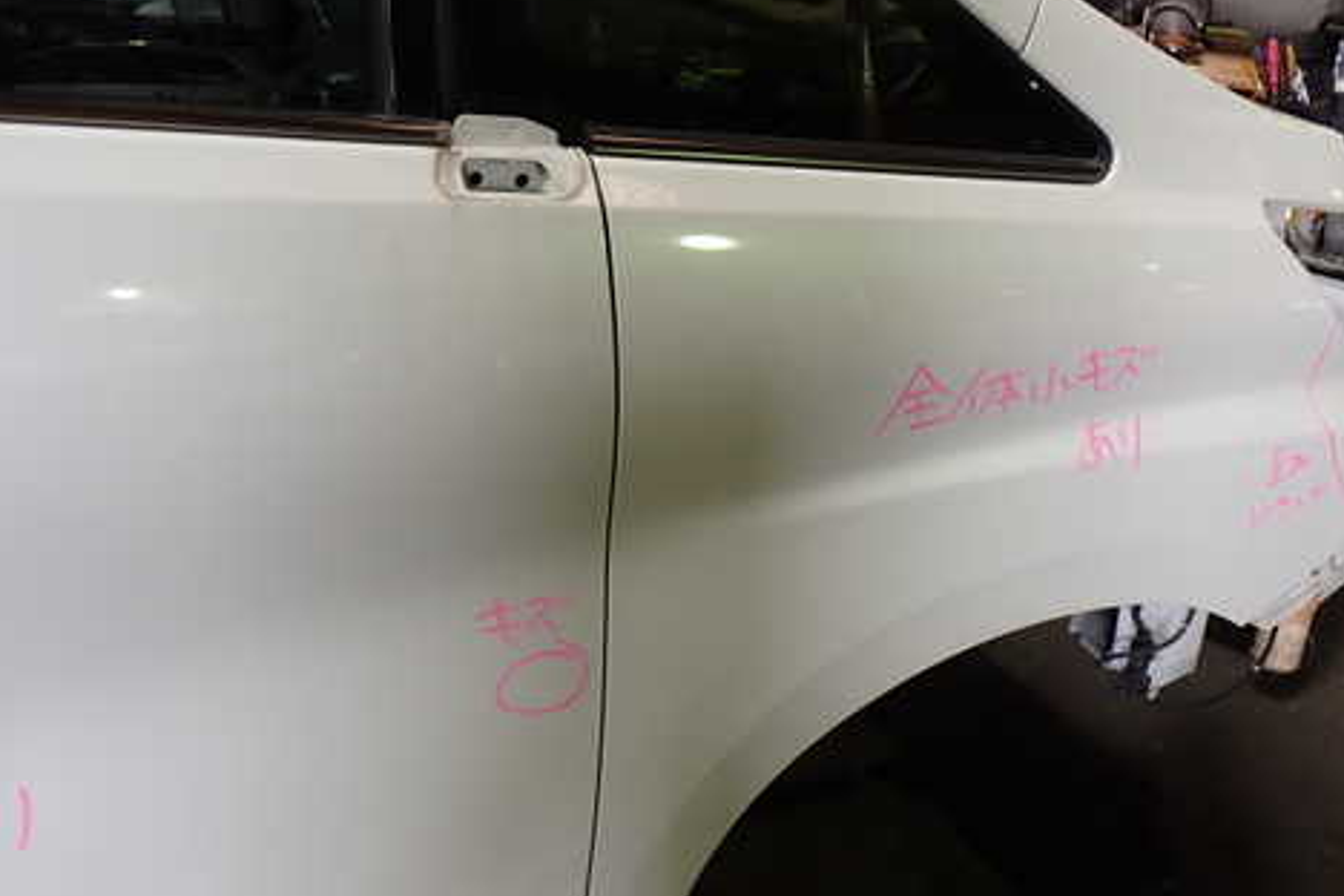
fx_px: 1493
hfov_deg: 48.2
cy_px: 554
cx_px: 807
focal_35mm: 40
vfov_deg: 33.3
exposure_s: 1/60
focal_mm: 5.4
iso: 125
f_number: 2.3
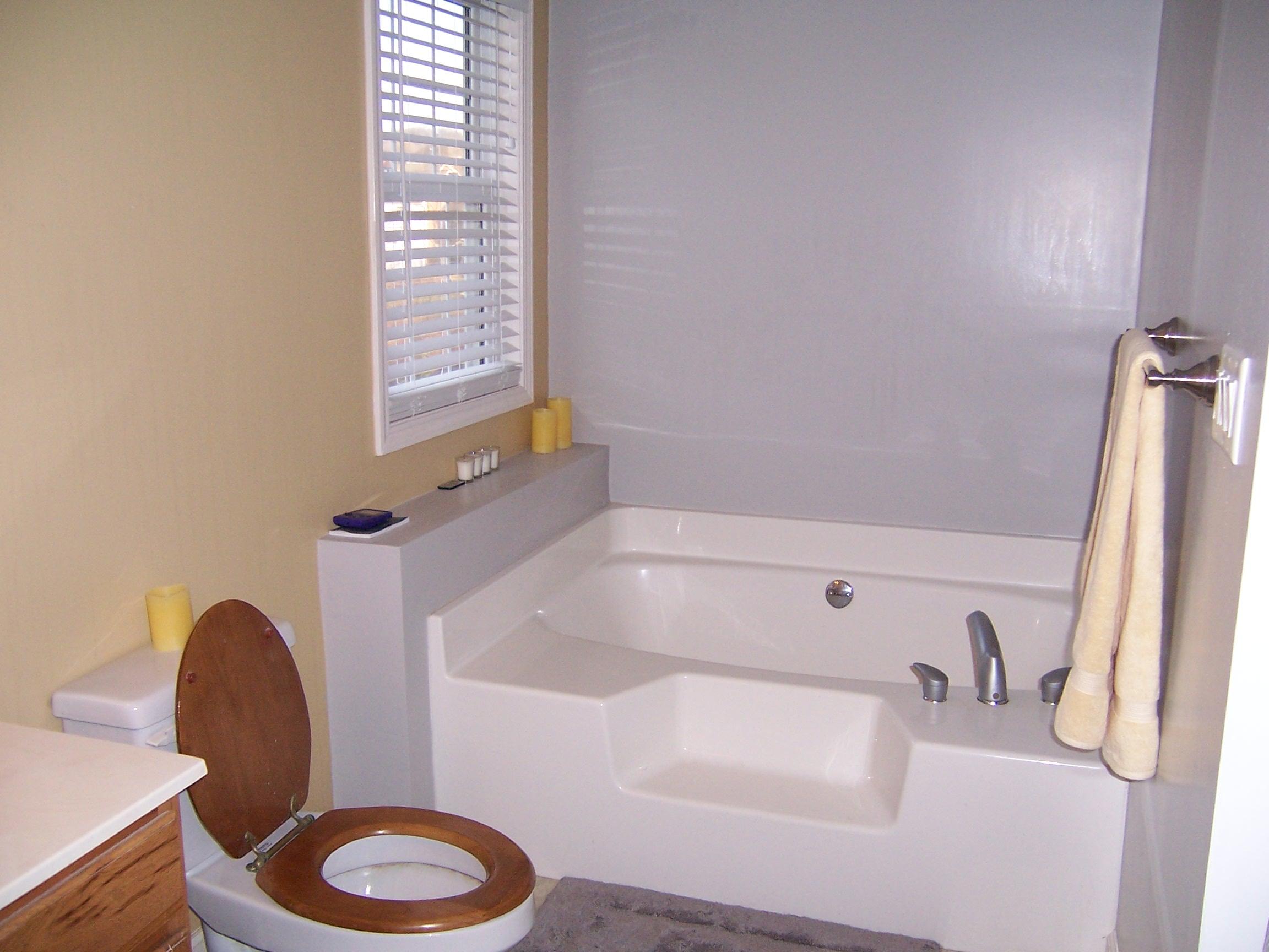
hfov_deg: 55.4
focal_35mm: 33
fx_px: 1210
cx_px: 634
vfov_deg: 42.9
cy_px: 476
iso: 140
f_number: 2.8
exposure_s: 1/60
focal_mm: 5.5
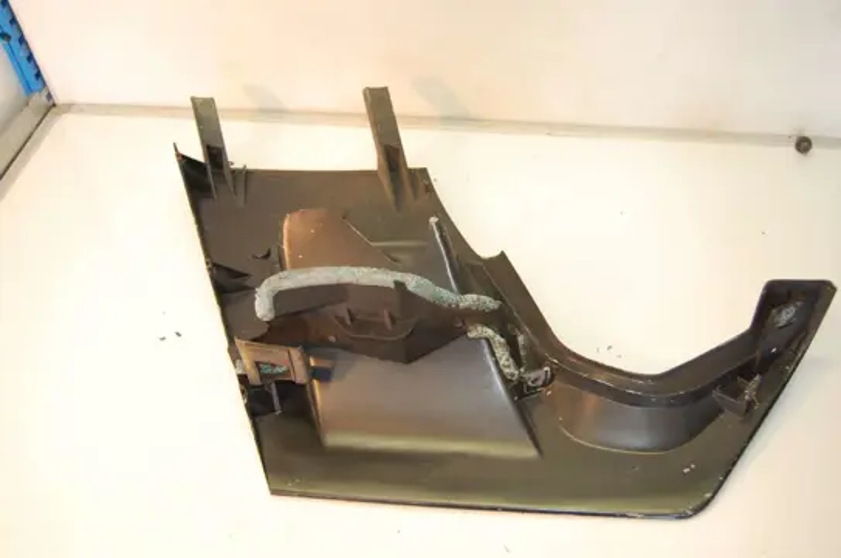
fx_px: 909
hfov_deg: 49.6
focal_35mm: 39
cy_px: 279
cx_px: 420
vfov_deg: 34.1
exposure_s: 1/60
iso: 400
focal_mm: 26
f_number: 4
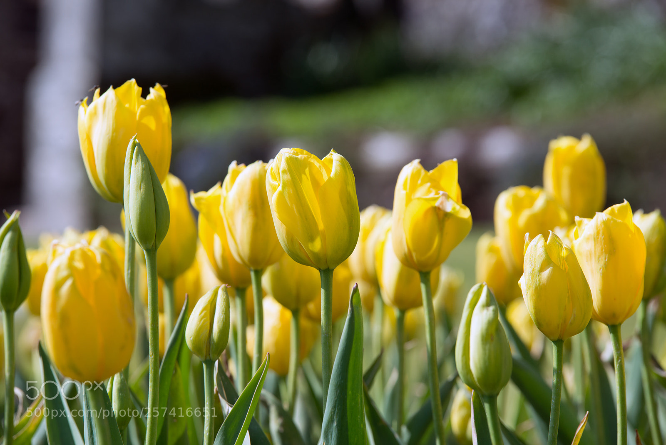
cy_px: 222
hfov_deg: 10.3
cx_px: 333
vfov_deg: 6.9
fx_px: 3701
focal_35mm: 200
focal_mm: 200
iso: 250
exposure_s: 1/500
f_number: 8
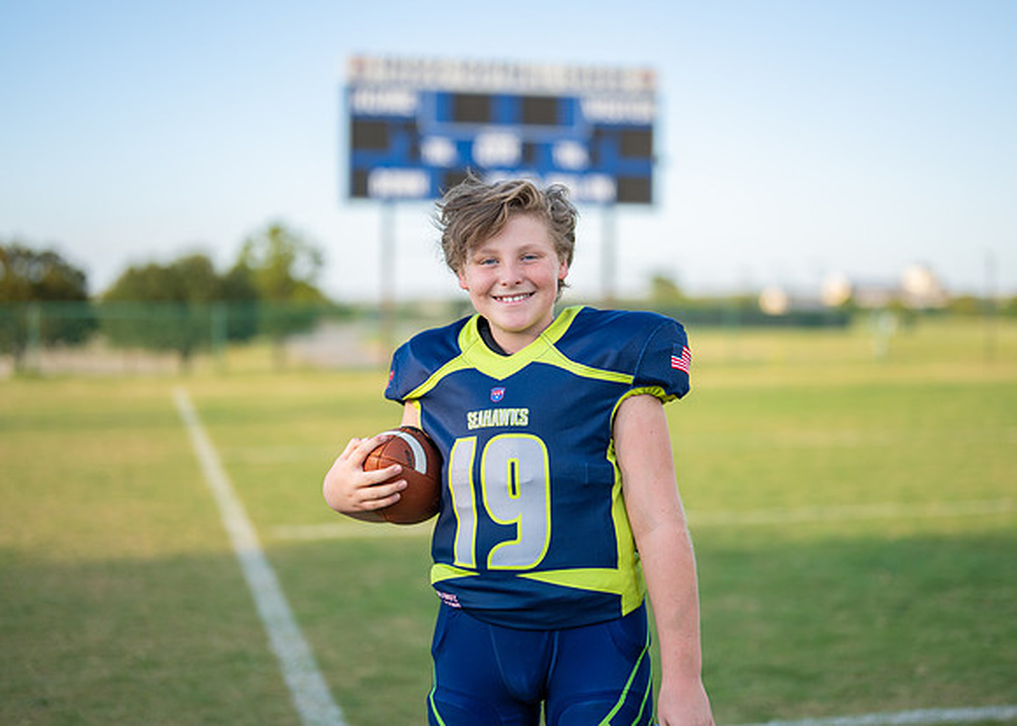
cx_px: 551
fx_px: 1666
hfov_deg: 33.9
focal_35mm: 58
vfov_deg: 24.6
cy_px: 350
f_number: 1.2
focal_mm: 50
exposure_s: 1/2500
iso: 100
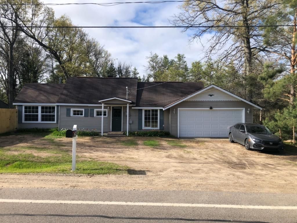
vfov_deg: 49.7
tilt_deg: +1.1
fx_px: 240
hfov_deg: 63.4
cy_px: 112
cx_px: 148
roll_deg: -0.7
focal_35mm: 28
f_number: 1.8
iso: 20
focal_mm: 3.99
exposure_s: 1/1567
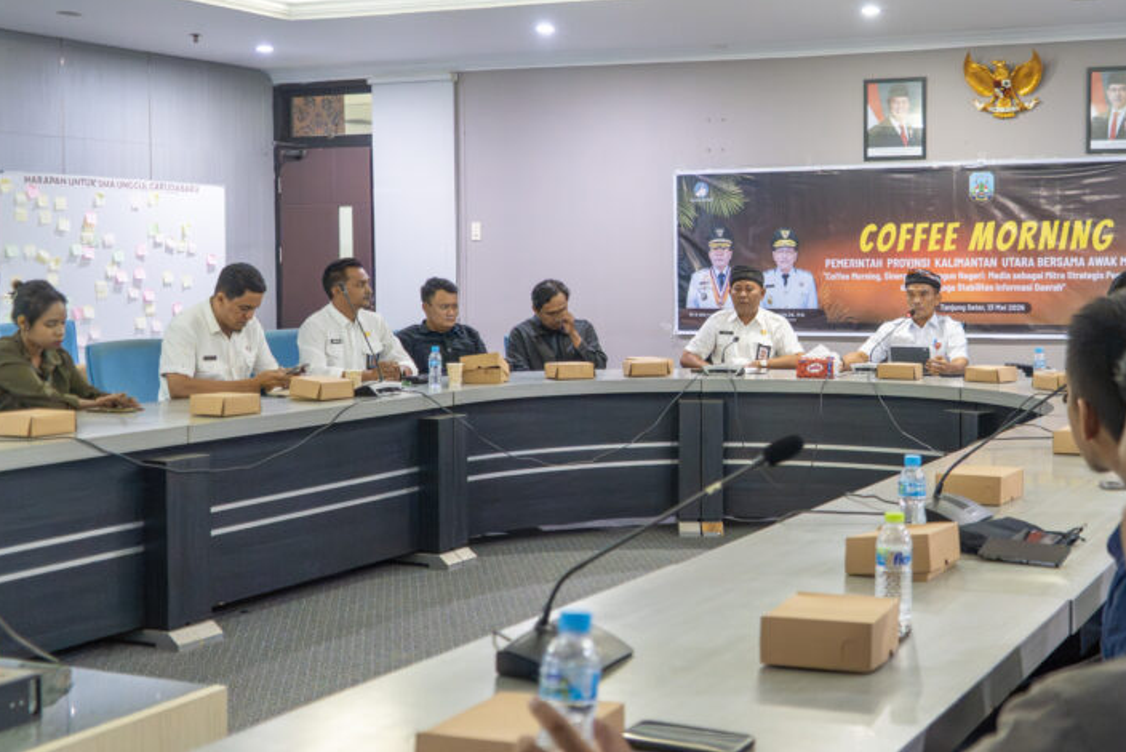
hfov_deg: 40.4
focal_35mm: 48
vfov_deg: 28.1
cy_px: 313
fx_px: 1502
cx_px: 785
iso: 5000
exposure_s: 1/100
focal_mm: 33
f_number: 4
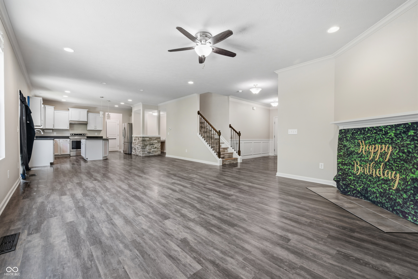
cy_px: 140
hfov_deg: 98.5
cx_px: 209
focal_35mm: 16
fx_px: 180
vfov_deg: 75.5
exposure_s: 1/15
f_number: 9
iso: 5000
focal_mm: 15.5
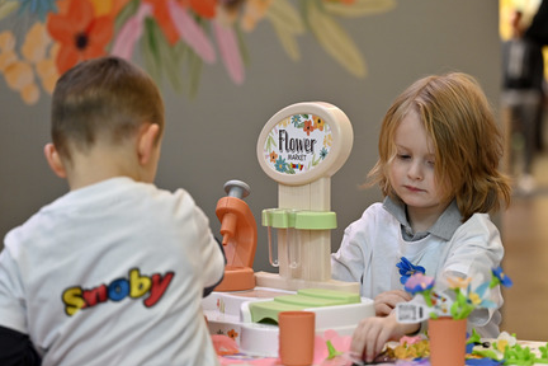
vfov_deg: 14.1
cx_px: 276
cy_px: 183
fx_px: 1476
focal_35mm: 97
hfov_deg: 21.0
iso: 1000
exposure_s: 1/250
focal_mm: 93
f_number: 2.8
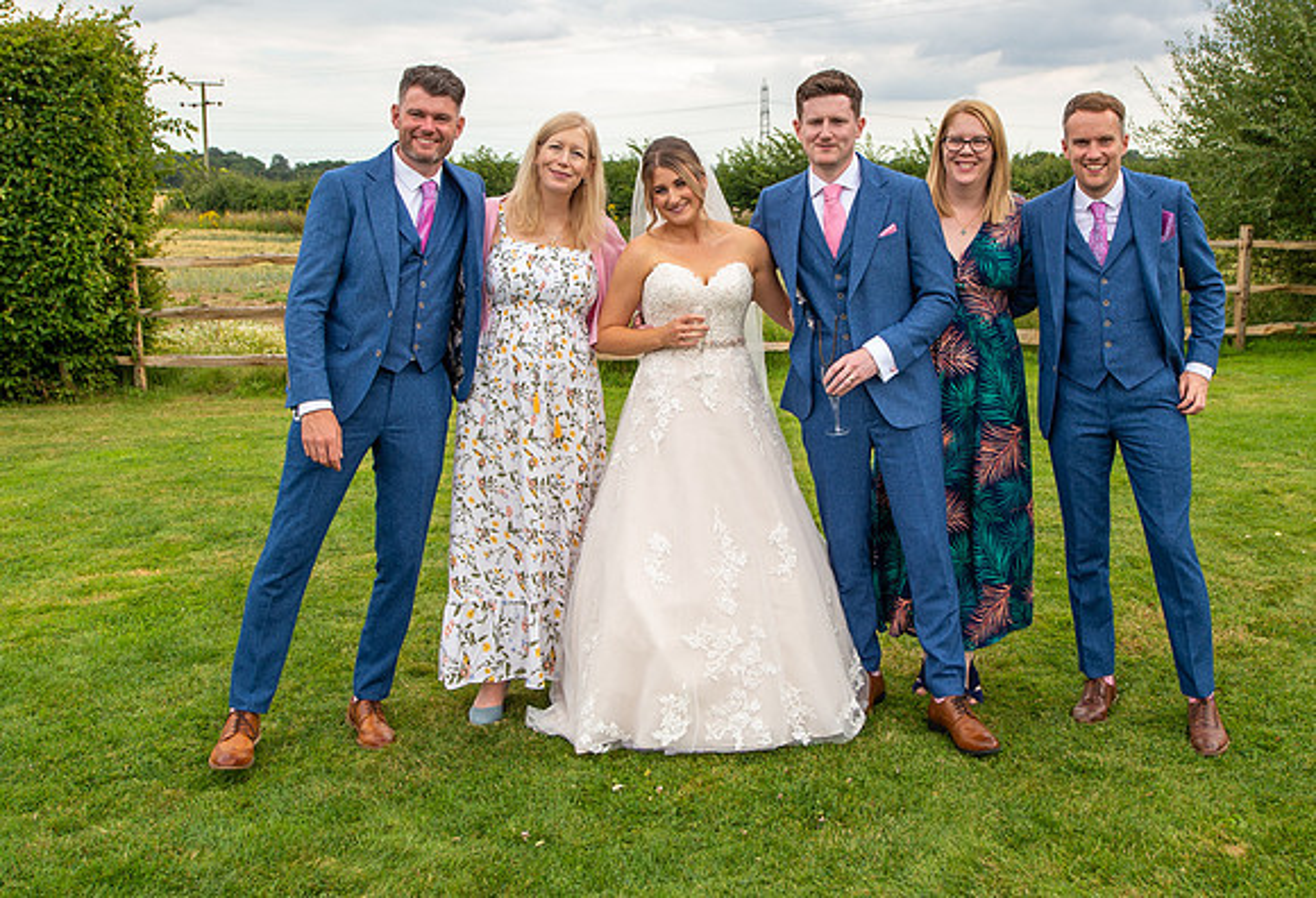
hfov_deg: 47.0
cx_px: 749
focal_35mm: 41
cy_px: 378
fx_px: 1510
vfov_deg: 33.1
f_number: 5
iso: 200
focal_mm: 24
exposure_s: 1/400
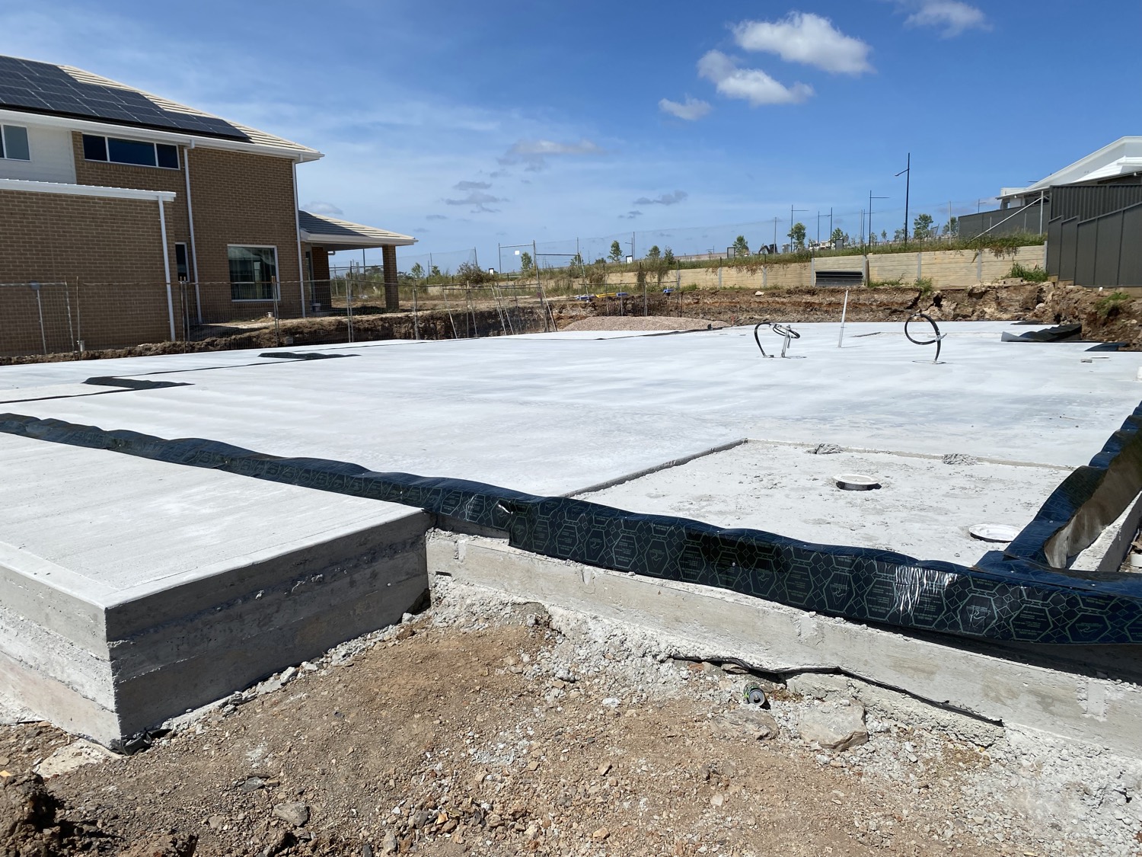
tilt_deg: -9.3
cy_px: 428
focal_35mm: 26
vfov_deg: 53.1
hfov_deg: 67.3
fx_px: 858
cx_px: 571
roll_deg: +1.2
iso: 32
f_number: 1.8
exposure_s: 1/6061
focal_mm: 4.25
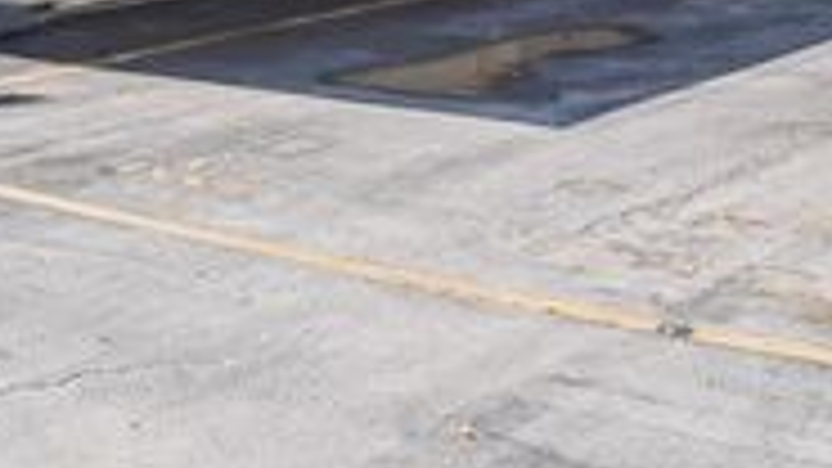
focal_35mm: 87
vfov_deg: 12.4
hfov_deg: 22.9
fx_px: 1919
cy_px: -439
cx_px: -99
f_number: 10
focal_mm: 24
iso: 100
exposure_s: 1/200
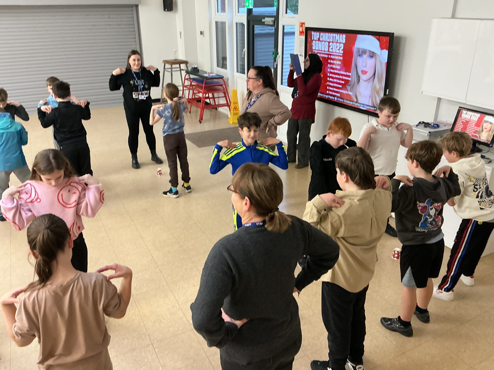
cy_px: 185
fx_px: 414
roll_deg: +1.1
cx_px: 247
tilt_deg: -21.9
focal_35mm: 29
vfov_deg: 48.2
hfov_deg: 61.7
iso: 160
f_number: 1.8
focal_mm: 3
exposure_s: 1/50
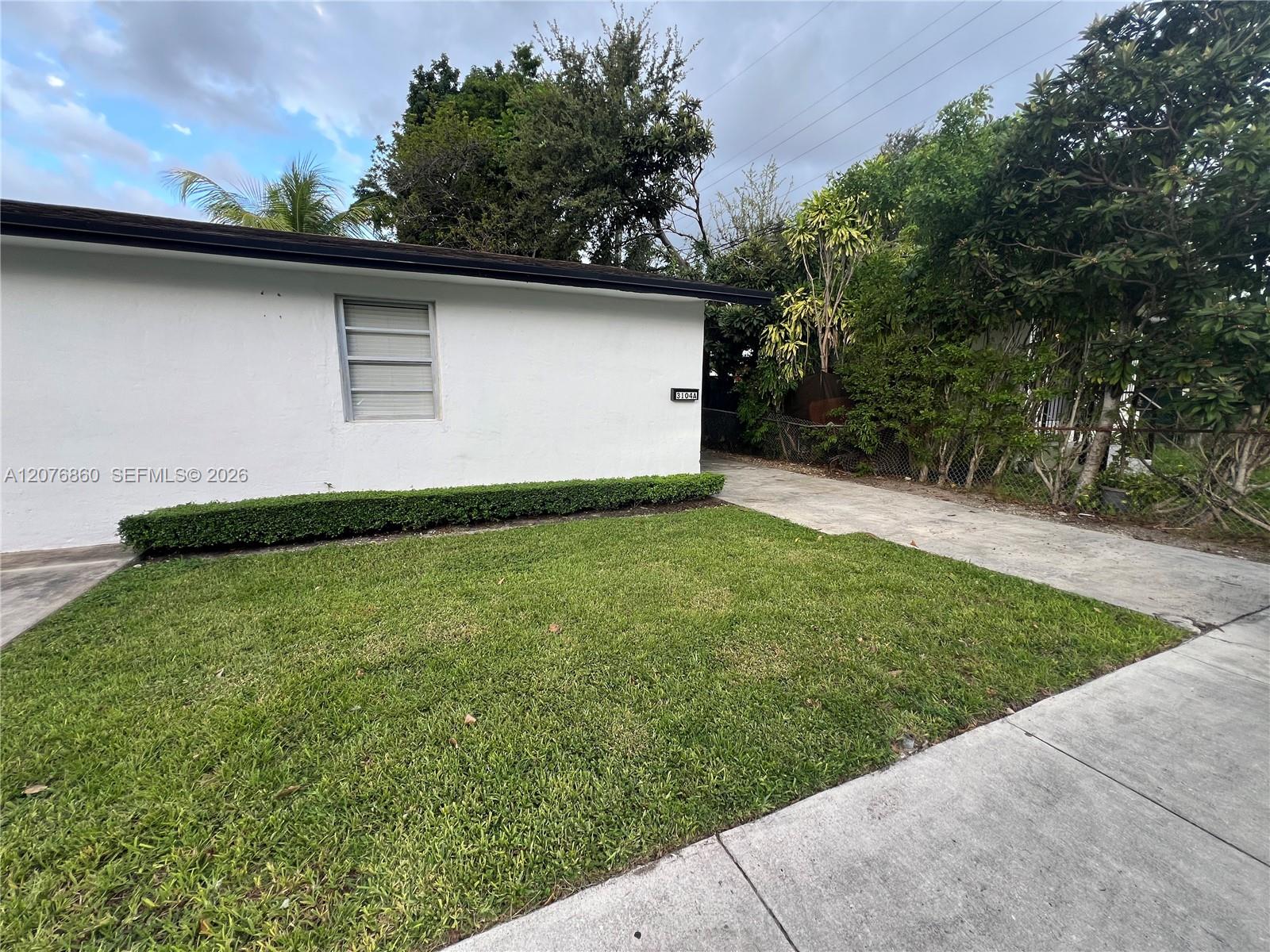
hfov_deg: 106.2
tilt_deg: -9.1
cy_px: 476
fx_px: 477
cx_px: 635
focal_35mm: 13
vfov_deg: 89.9
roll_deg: -0.8
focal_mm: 1.57
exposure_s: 1/177
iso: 32
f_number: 1.8
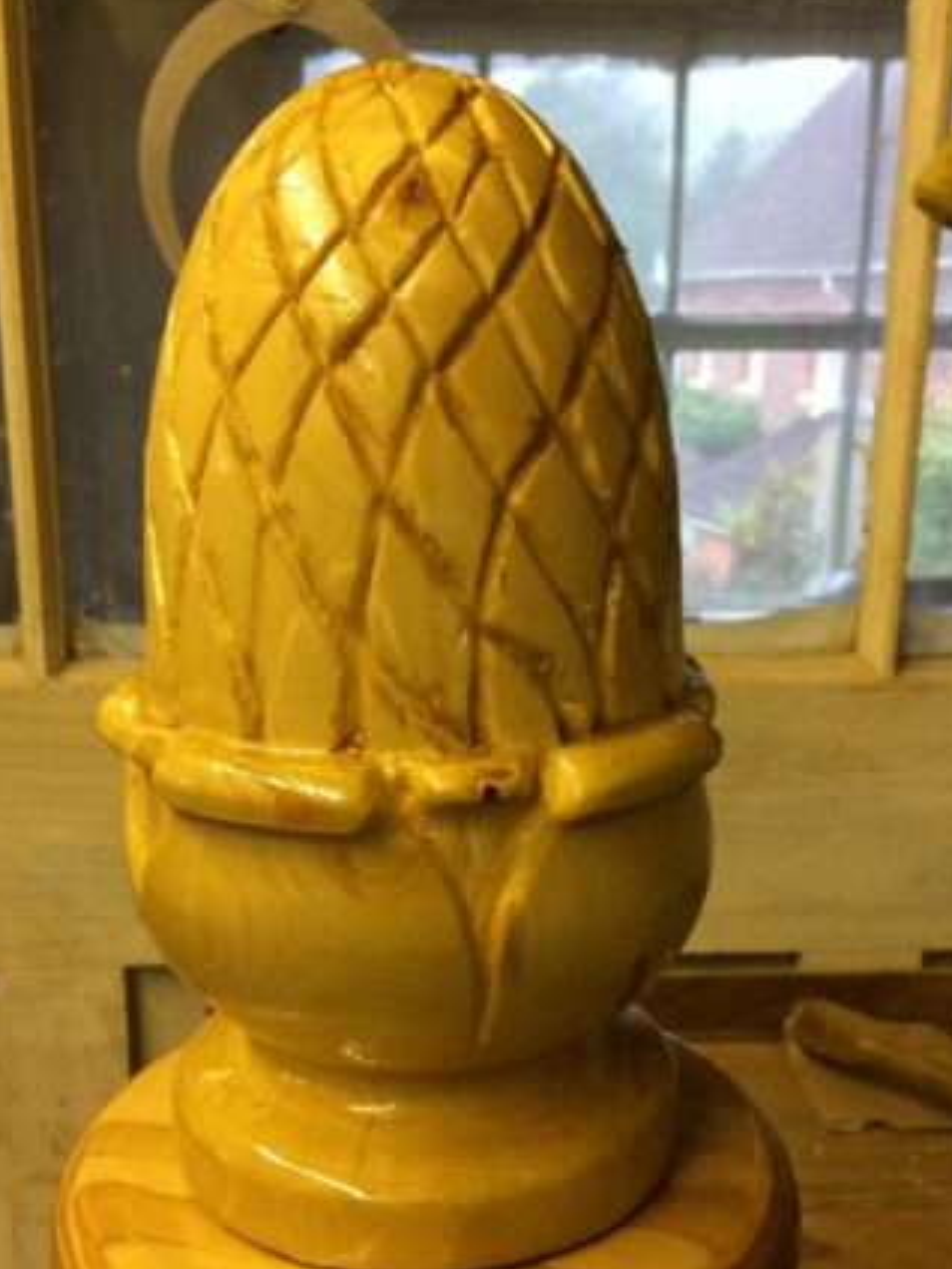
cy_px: 736
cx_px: 446
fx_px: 1503
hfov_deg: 35.1
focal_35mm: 41
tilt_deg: -16.2
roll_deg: -1.0
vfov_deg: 45.6
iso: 160
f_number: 2.2
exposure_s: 1/33
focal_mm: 4.15
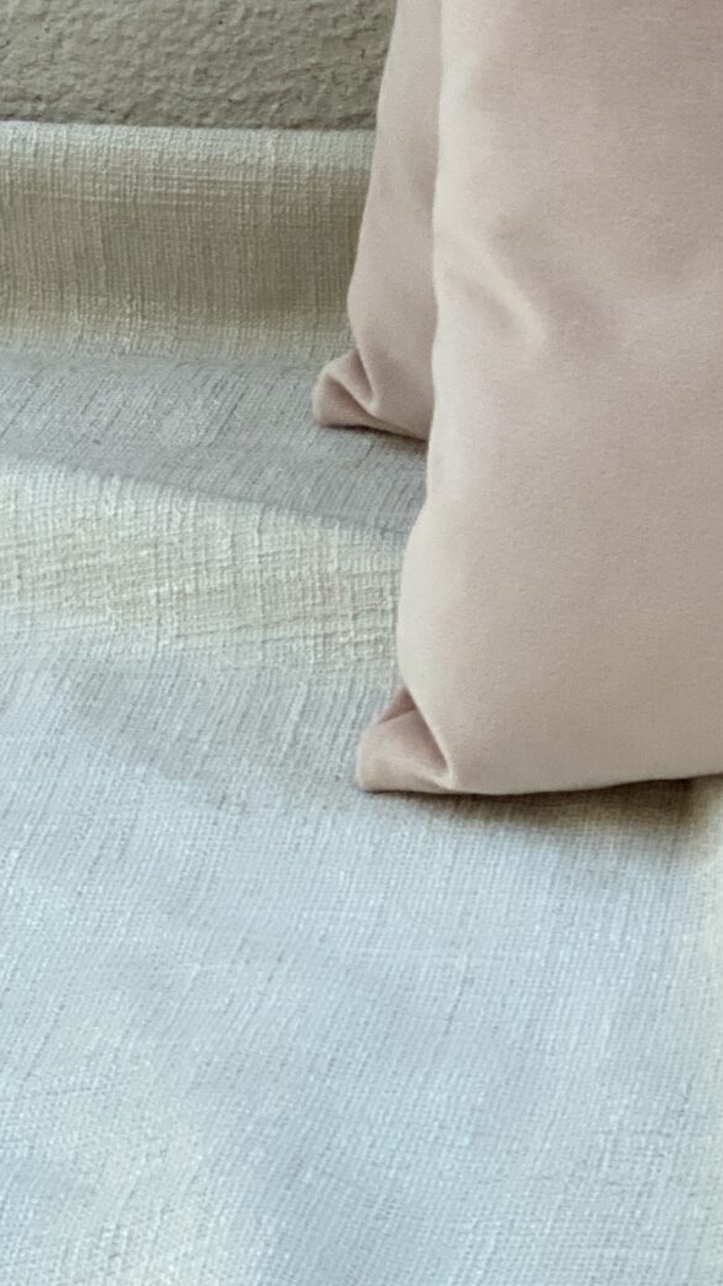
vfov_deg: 15.3
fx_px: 4704
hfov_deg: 8.6
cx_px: 1148
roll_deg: -0.2
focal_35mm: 138
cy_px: -2
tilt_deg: -17.4
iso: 125
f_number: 2
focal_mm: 6
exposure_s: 1/122
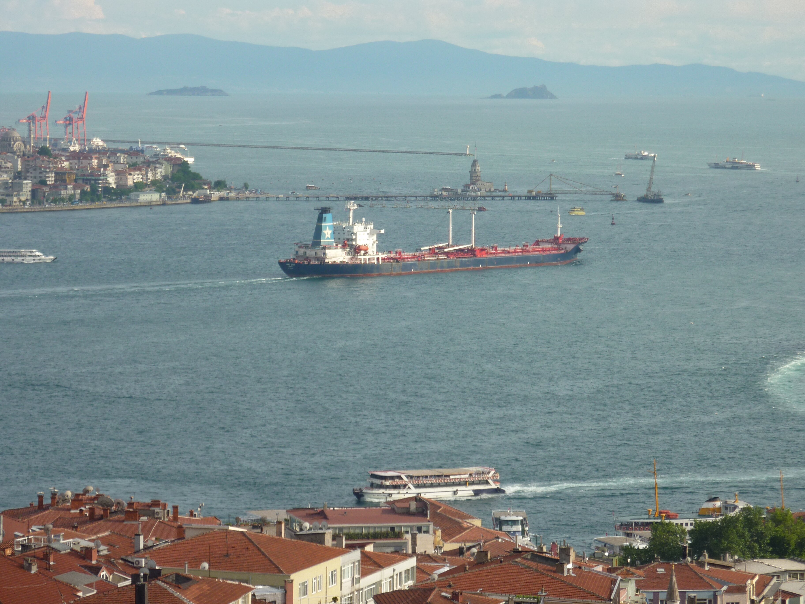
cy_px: 302
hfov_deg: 13.4
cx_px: 402
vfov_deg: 10.1
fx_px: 3419
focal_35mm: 147
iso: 80
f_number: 4.5
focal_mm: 24.1
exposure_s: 1/400
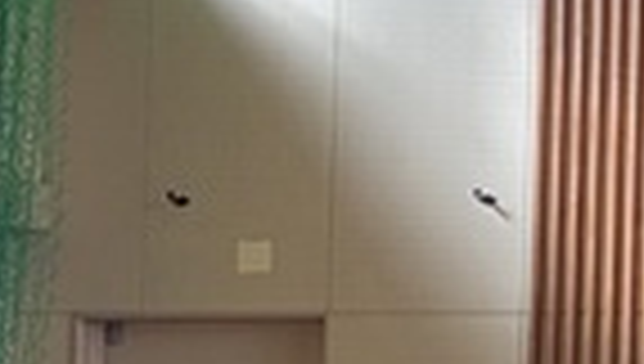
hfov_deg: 8.2
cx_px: 1117
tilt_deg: +0.7
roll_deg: -1.8
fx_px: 4328
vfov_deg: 4.8
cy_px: 418
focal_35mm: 253
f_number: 2
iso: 80
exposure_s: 1/100
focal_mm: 6
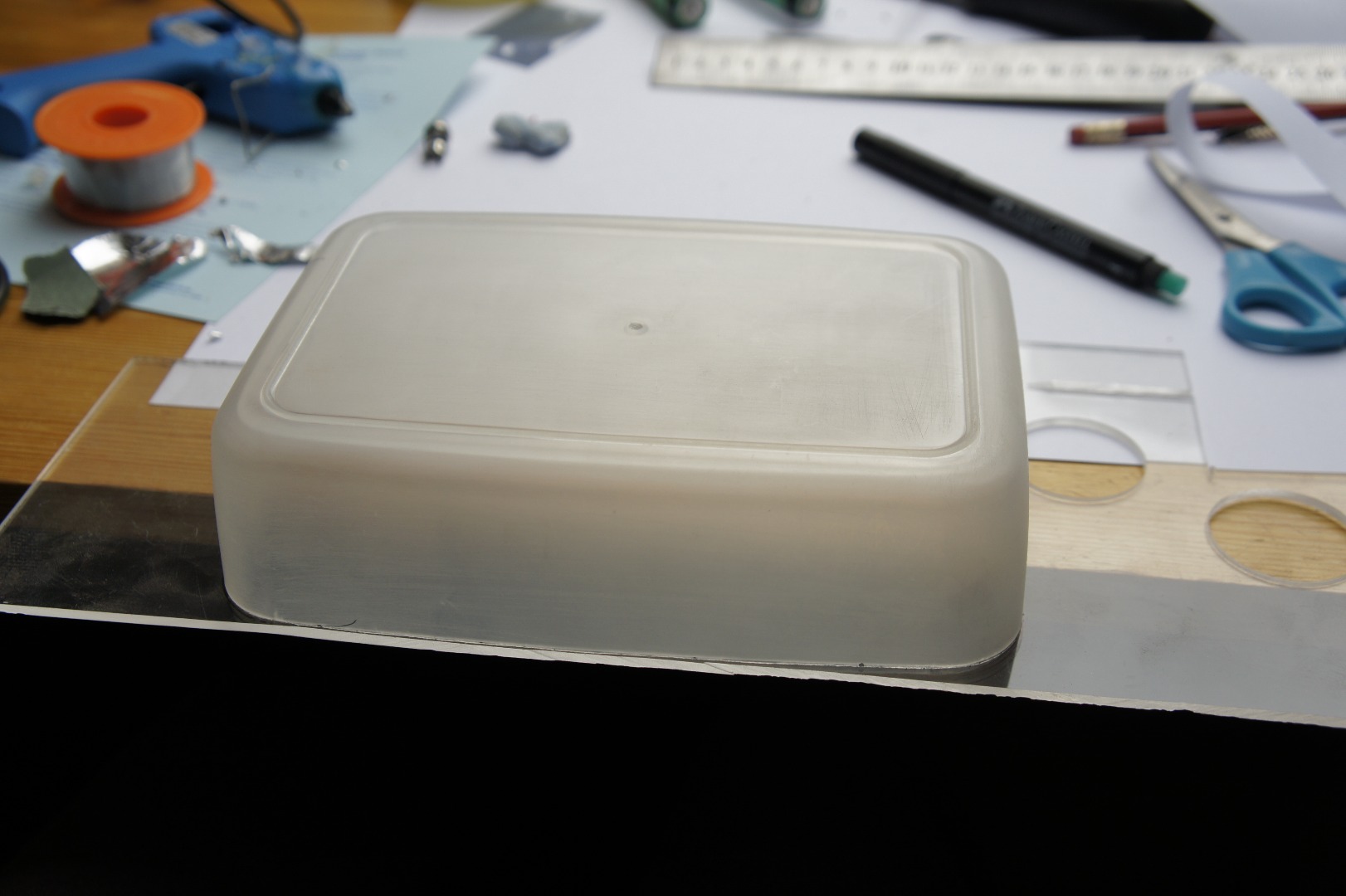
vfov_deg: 33.0
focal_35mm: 40
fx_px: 1514
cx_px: 673
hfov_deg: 47.9
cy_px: 448
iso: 200
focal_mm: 27
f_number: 5
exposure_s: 1/60
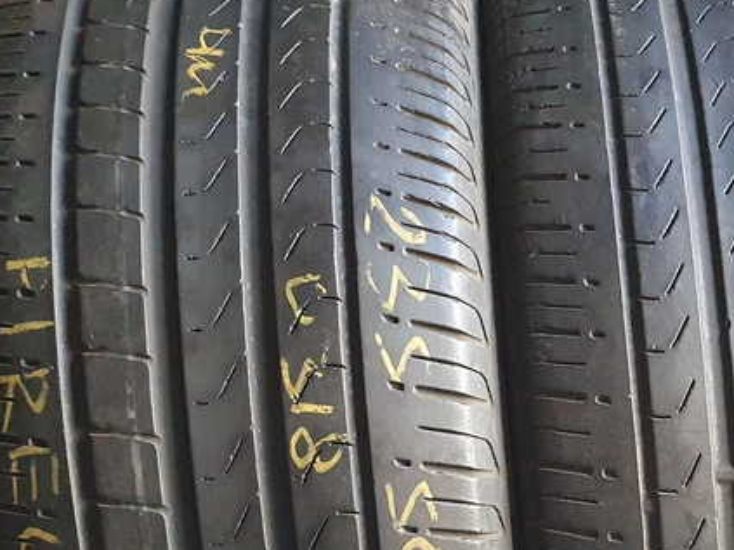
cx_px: 845
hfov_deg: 27.6
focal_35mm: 63
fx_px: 1335
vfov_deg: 21.9
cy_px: 626
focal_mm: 4.32
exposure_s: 1/40
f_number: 2.4
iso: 400
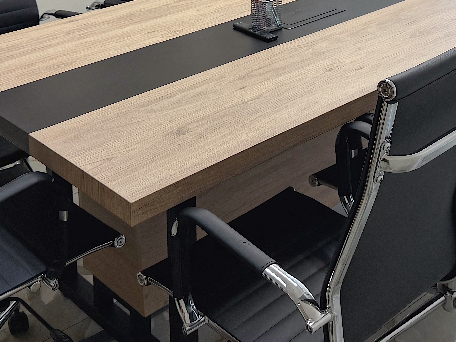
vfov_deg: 23.3
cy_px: -7
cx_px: 255
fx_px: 790
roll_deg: +0.1
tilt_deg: -18.0
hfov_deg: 32.1
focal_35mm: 60
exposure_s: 1/180
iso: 100
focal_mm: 6.76
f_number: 1.78
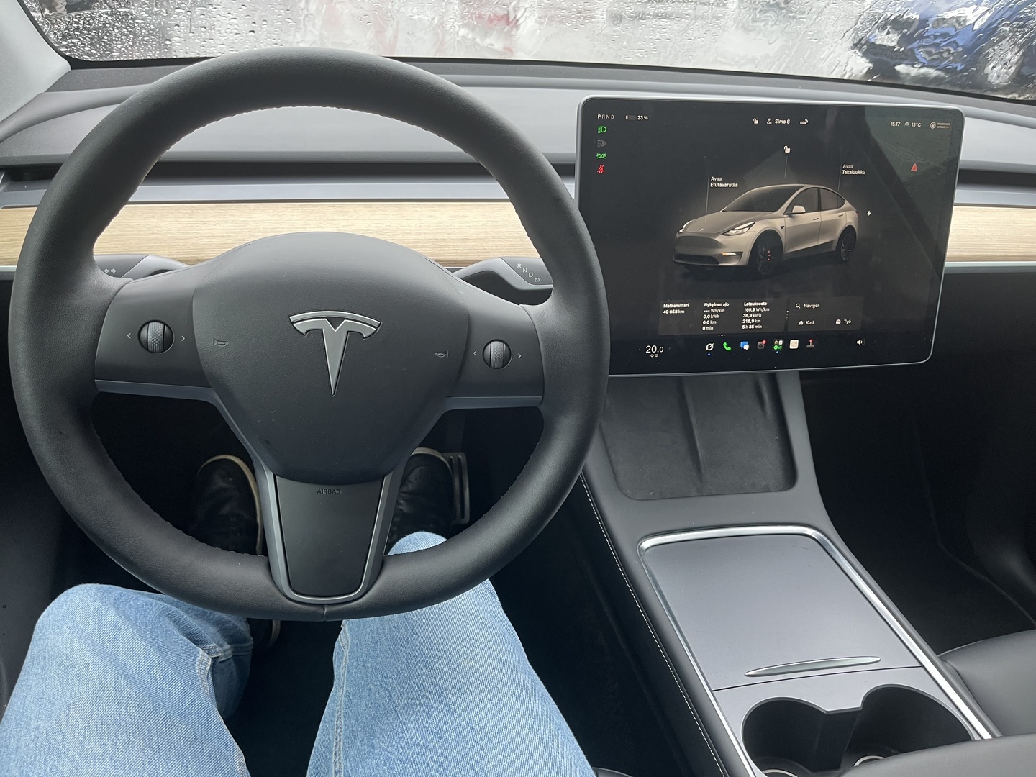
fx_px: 778
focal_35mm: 26
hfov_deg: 67.3
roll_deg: -2.0
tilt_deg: -29.7
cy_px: 388
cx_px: 518
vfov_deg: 53.1
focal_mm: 5.1
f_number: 1.6
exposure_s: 1/71
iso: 125
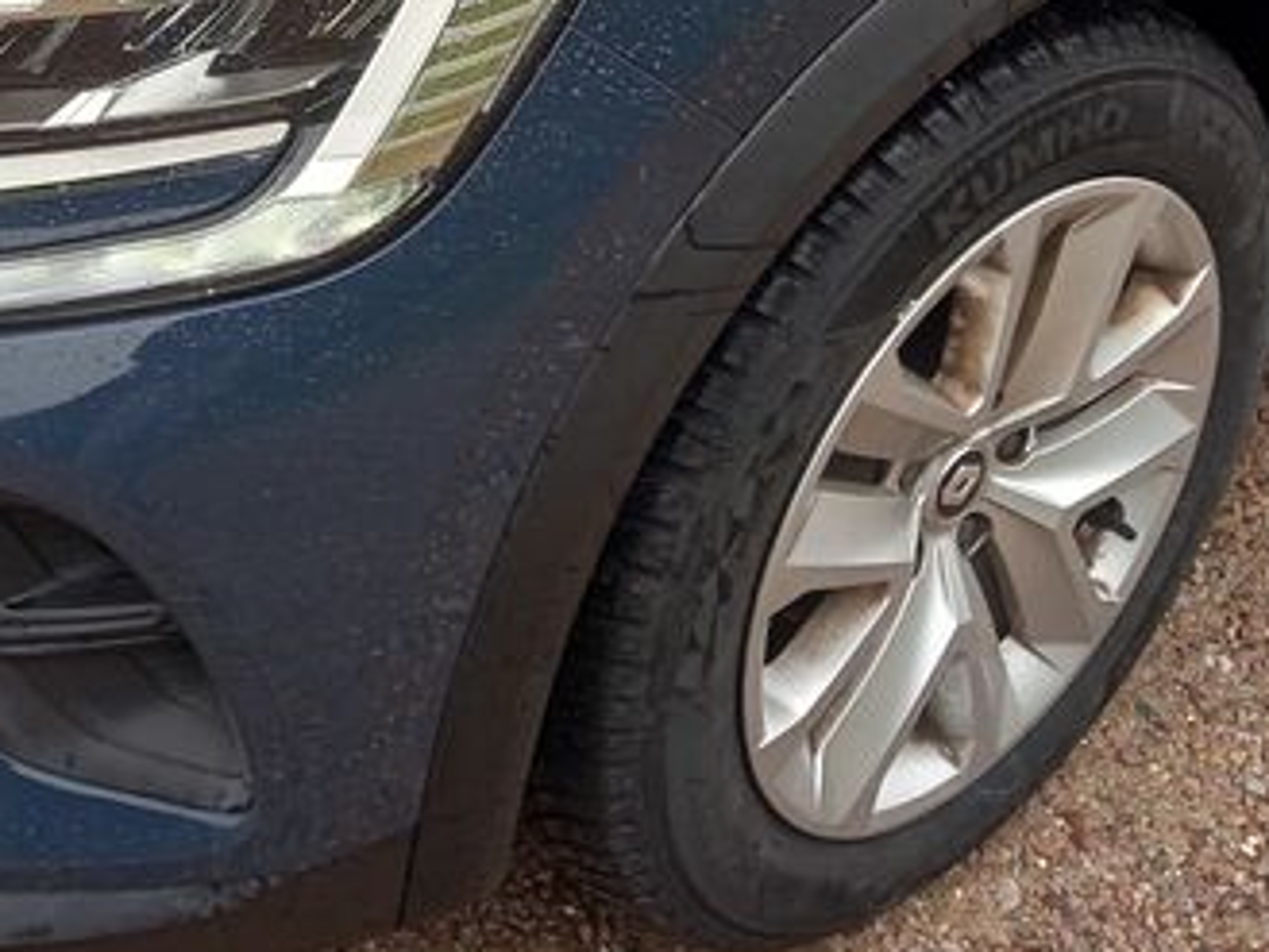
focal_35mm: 76
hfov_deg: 25.6
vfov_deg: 18.2
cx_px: 656
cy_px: -243
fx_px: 2787
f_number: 2
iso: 32
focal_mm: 4.6
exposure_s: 1/60
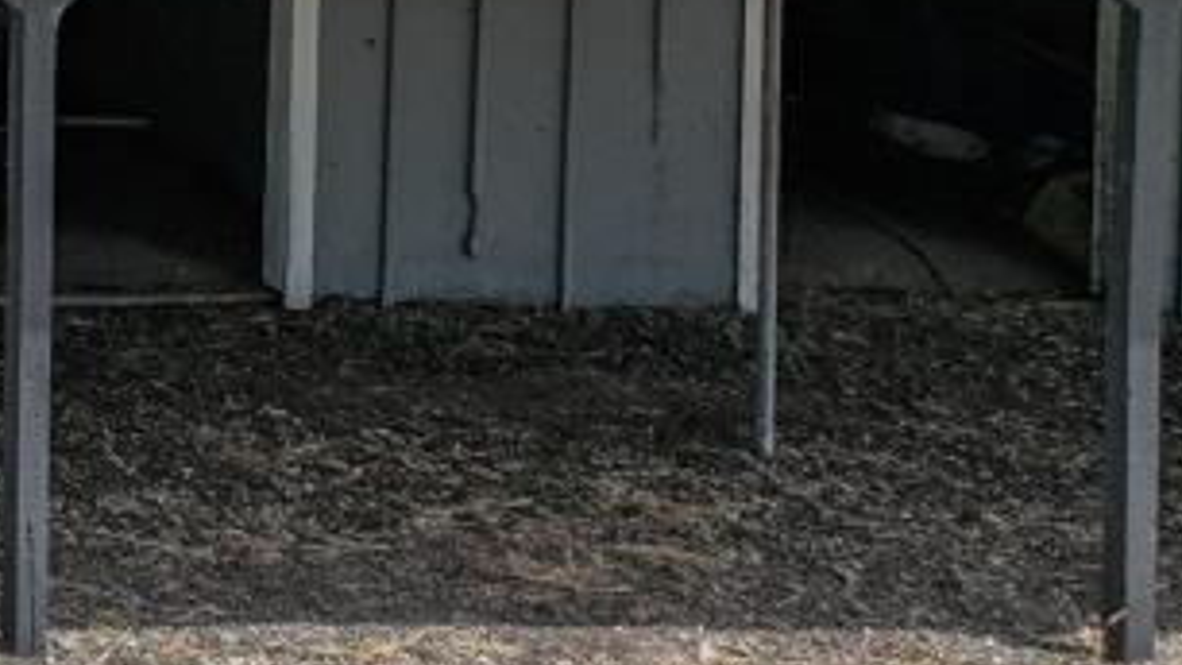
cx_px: -1642
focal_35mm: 128
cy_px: -481
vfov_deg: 9.1
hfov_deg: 12.9
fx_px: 4011
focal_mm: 12.29
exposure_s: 1/2500
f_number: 2.8
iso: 110
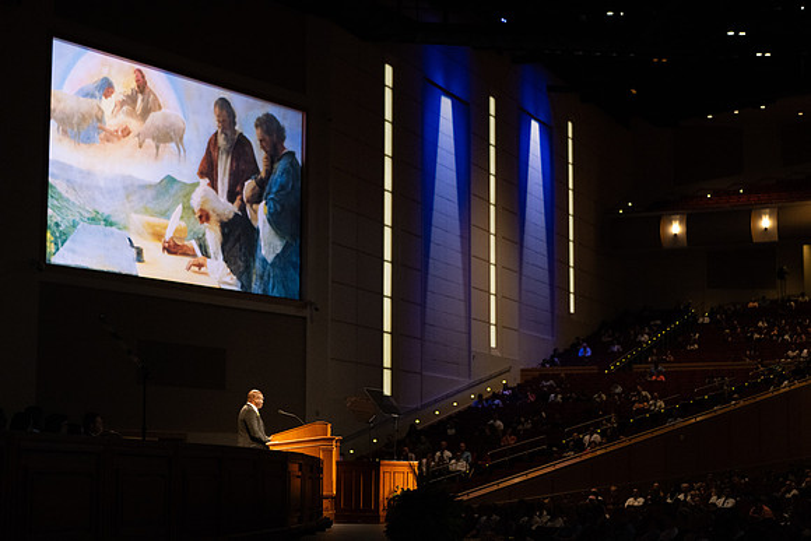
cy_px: 270
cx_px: 406
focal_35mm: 70
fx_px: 1577
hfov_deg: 28.8
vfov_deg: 19.5
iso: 5000
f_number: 2.8
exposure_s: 1/320
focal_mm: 70
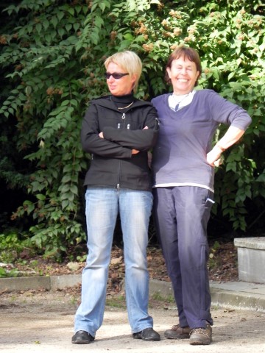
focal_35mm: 291
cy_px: 176
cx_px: 132
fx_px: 2970
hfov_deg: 5.1
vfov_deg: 6.8
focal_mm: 51.8
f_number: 4.5
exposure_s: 1/120
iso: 160
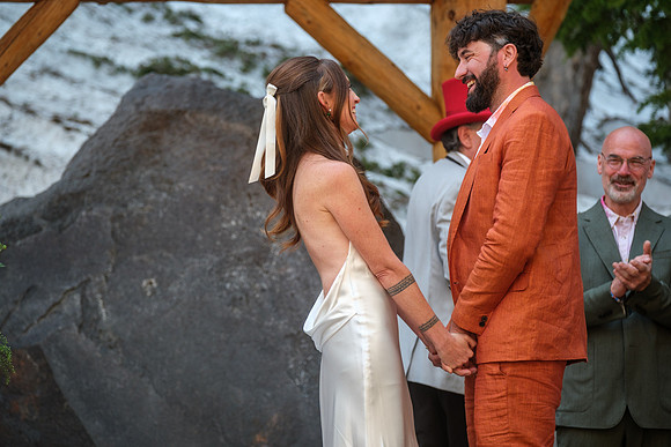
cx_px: 336
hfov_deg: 11.5
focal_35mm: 179
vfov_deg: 7.7
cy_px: 224
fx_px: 3337
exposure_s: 1/160
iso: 400
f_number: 3.6
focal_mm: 119.2
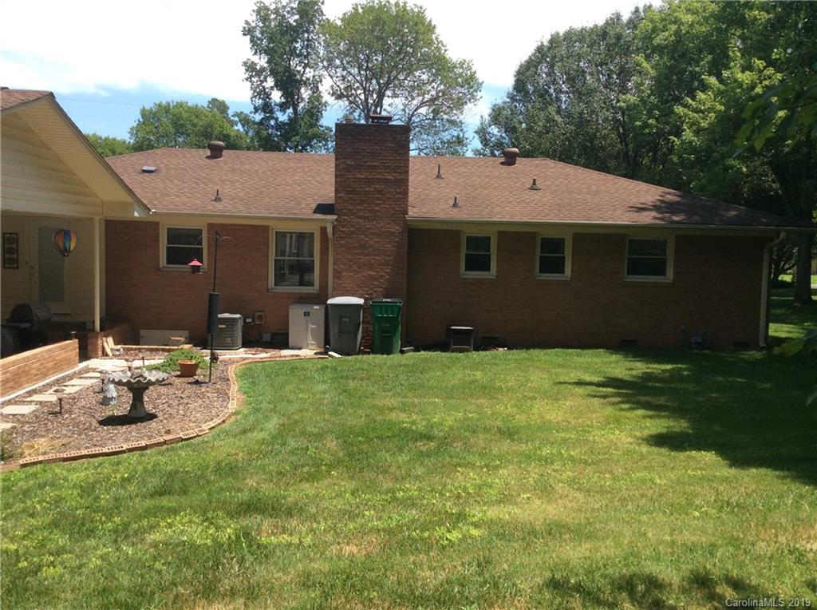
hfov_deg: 56.9
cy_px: 305
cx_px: 408
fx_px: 754
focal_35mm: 32
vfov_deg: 44.0
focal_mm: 3.3
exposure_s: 1/907
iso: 32
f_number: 2.4
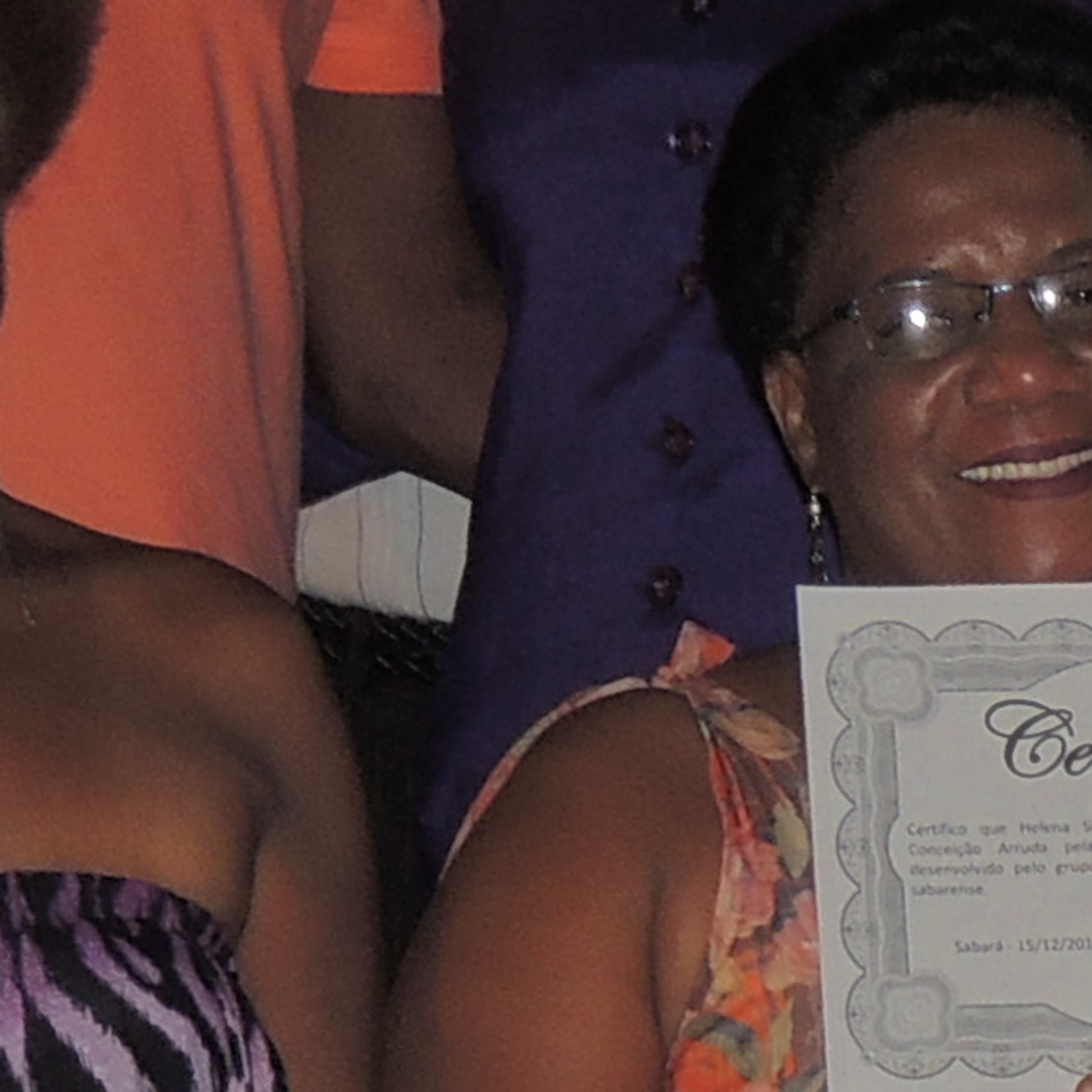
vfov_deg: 7.3
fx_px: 8423
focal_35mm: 236
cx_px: 1412
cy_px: 1489
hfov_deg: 7.3
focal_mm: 7.1
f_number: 3.3
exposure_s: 1/30
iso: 200
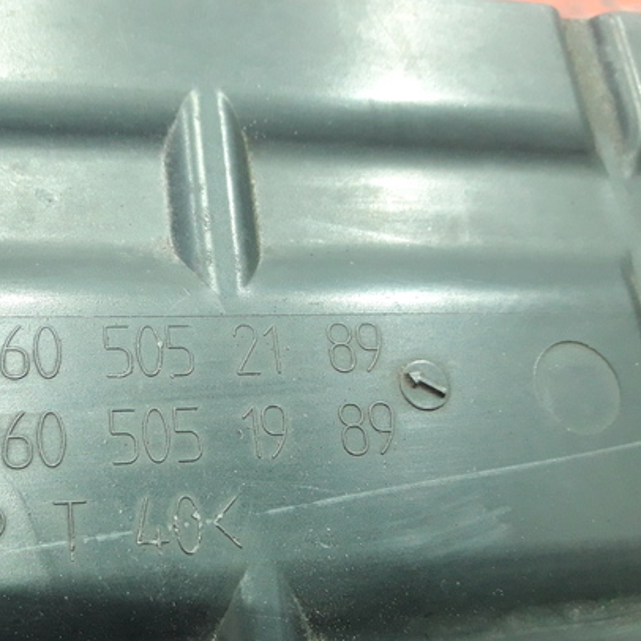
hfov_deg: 41.2
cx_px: 141
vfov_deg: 42.7
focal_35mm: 39
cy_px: 376
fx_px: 817
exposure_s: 1/25
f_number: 1.9
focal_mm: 3.7
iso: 200
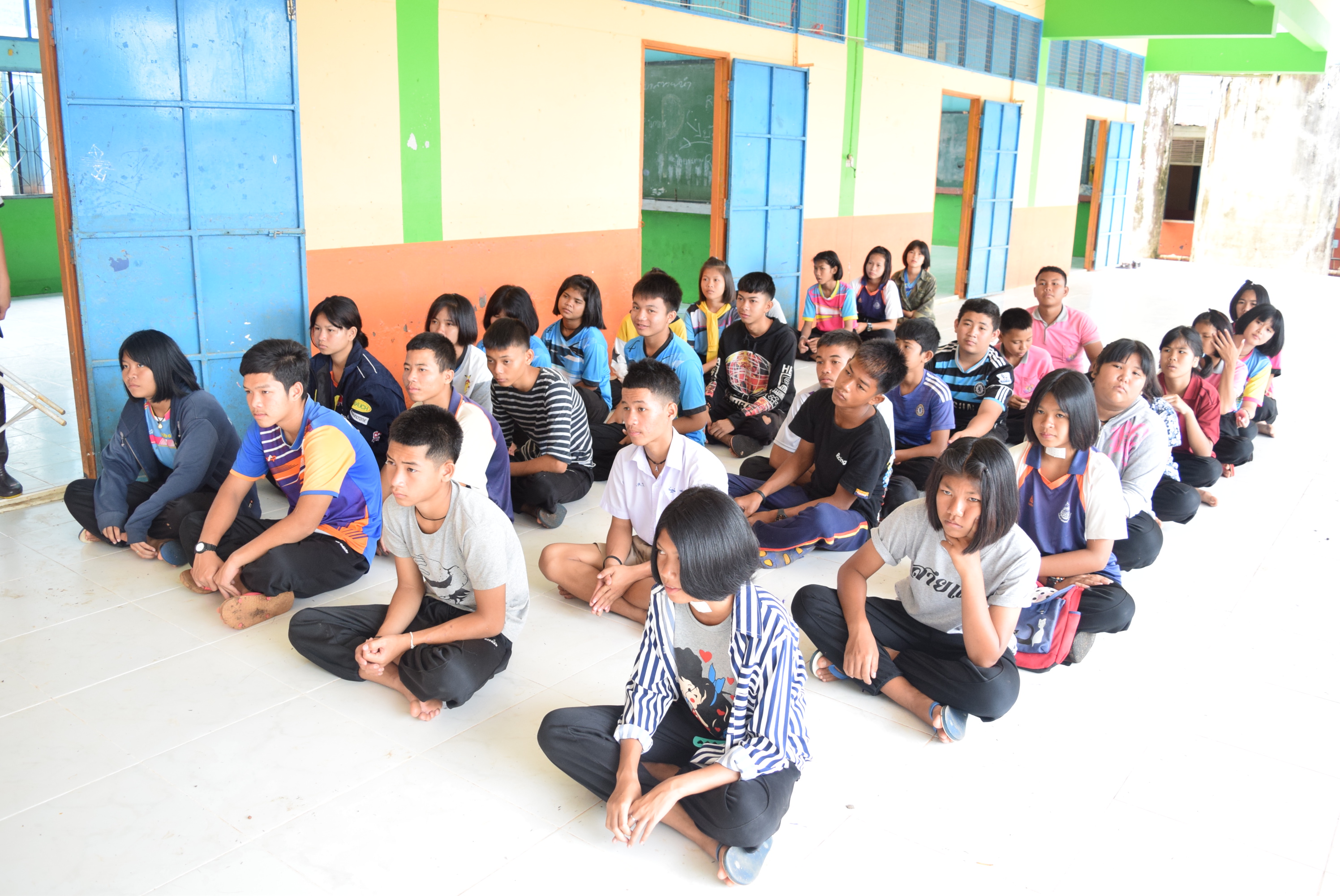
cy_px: 448
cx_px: 670
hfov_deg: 61.9
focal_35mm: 30
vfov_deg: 43.7
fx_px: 1117
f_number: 3.5
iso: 800
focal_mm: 20
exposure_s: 1/80
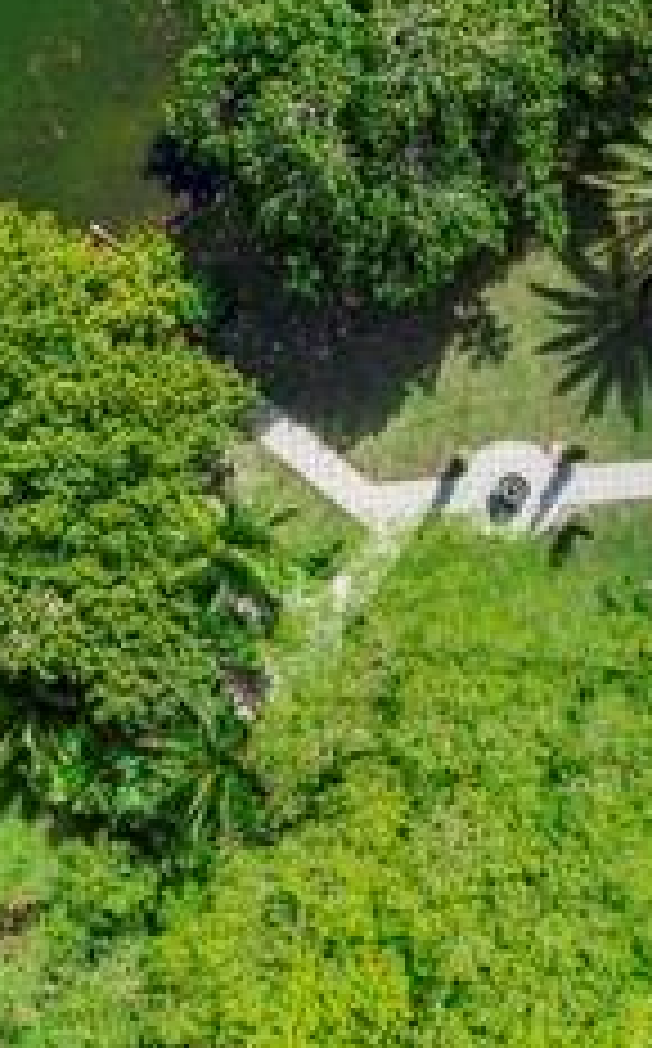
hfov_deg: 26.1
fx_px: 1397
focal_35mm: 49
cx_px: 454
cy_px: 526
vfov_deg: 41.1
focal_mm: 10.26
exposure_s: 1/320
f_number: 5.6
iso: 100
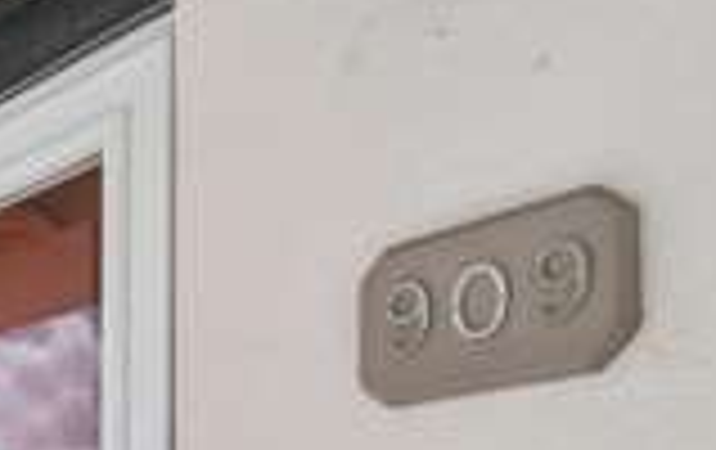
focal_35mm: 46
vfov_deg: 26.3
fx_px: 899
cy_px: 470
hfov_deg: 33.3
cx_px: -189
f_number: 4.5
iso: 100
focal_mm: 10
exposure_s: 1/1250
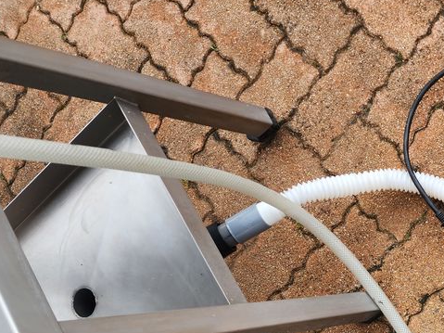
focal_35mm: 48
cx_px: 428
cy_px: 324
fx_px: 616
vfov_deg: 28.6
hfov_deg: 36.3
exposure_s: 1/332
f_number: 1.8
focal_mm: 6.4
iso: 12
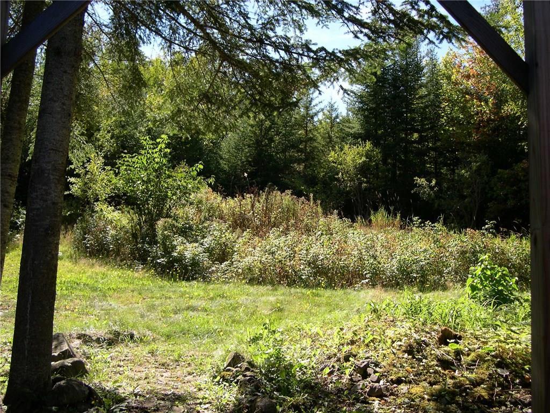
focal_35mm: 38
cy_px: 206
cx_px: 275
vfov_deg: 37.7
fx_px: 604
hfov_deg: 49.0
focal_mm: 8
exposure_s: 1/528
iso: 100
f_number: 2.8
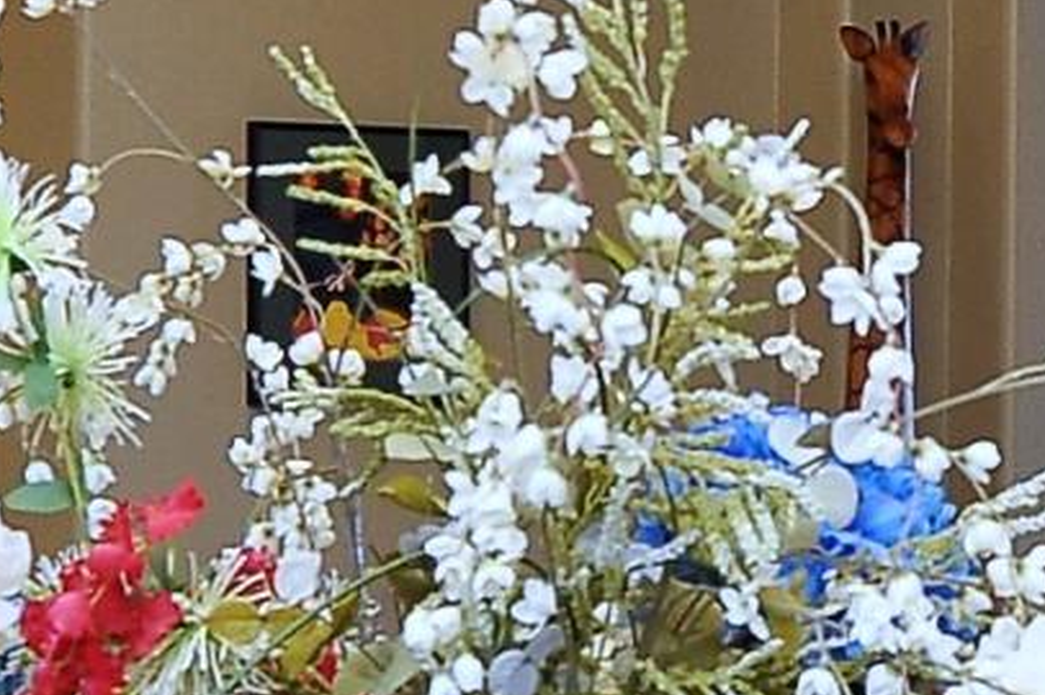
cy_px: 358
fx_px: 3857
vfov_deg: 10.3
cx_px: 1089
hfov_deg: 15.1
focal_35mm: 133
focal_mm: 18
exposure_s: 1/30
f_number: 5.6
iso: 640
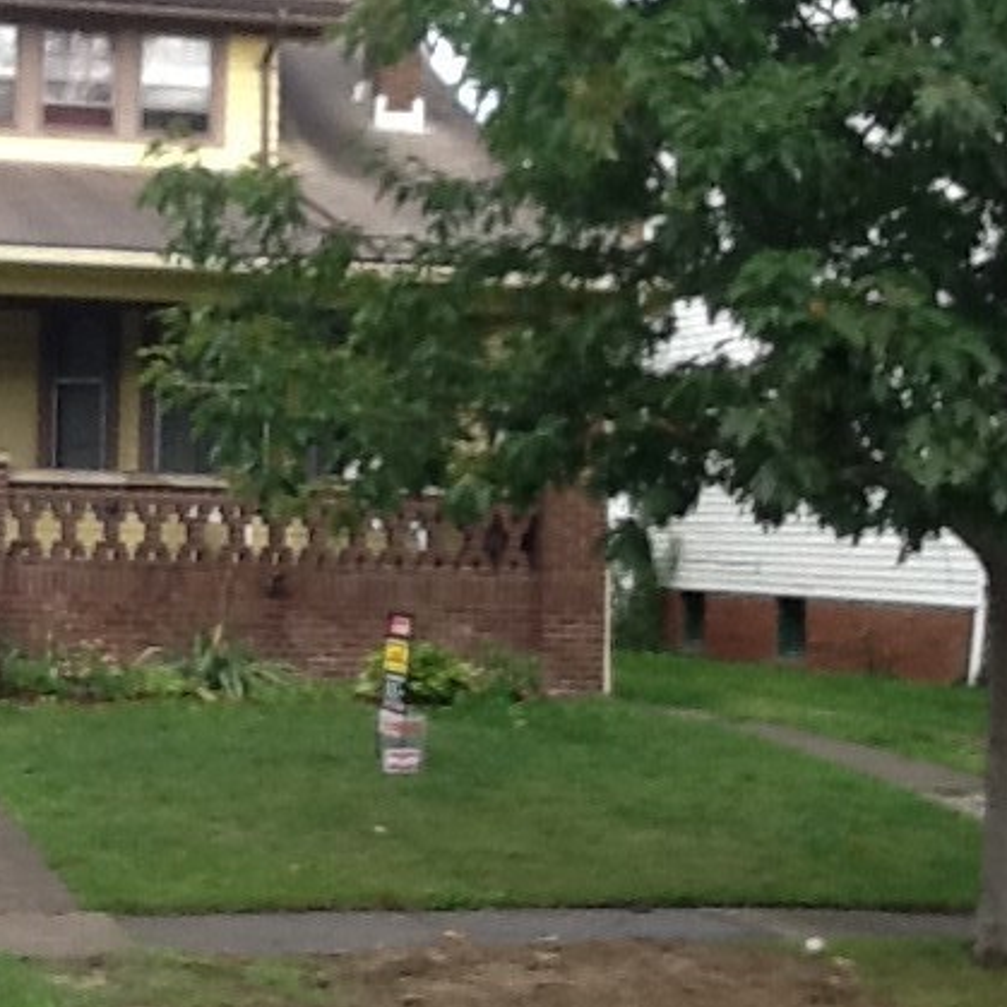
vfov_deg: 19.5
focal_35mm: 89
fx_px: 2929
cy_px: 409
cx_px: 279
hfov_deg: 19.4
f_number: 2.4
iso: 40
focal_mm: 2.03
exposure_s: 1/197
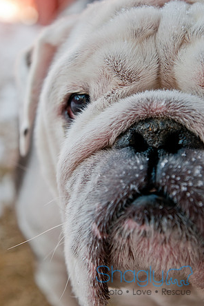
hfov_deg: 17.9
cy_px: 154
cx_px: 102
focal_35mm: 76
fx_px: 646
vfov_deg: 26.7
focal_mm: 50
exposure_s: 1/400
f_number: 4.5
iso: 400
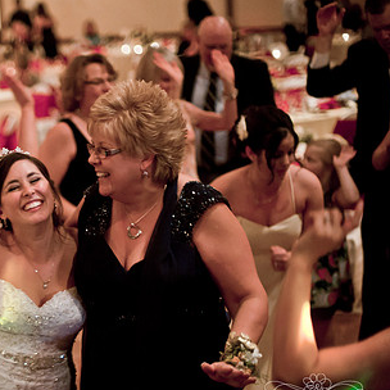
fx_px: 1032
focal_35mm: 81
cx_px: 26
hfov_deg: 20.9
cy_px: 235
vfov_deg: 21.4
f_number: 1.4
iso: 2500
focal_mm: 50
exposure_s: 1/80
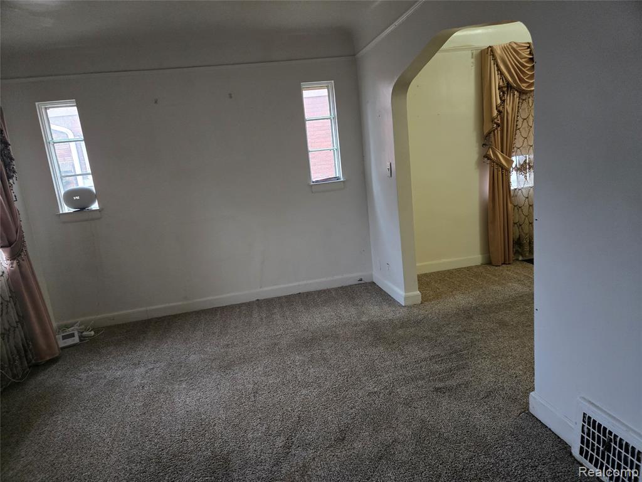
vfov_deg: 58.9
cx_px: 321
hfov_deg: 73.9
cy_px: 241
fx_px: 427
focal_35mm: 23
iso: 640
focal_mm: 5.4
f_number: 1.8
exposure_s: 1/60
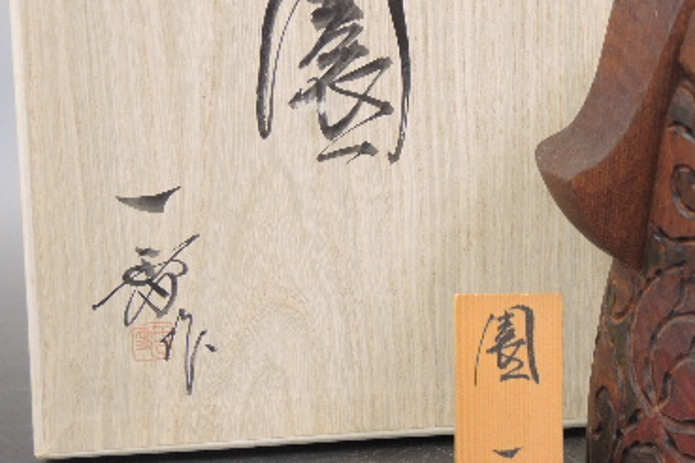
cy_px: 203
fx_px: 1602
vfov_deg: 16.4
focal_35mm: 83
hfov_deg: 24.0
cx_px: 571
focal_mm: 9.9
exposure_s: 1/40
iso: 400
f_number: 2.5
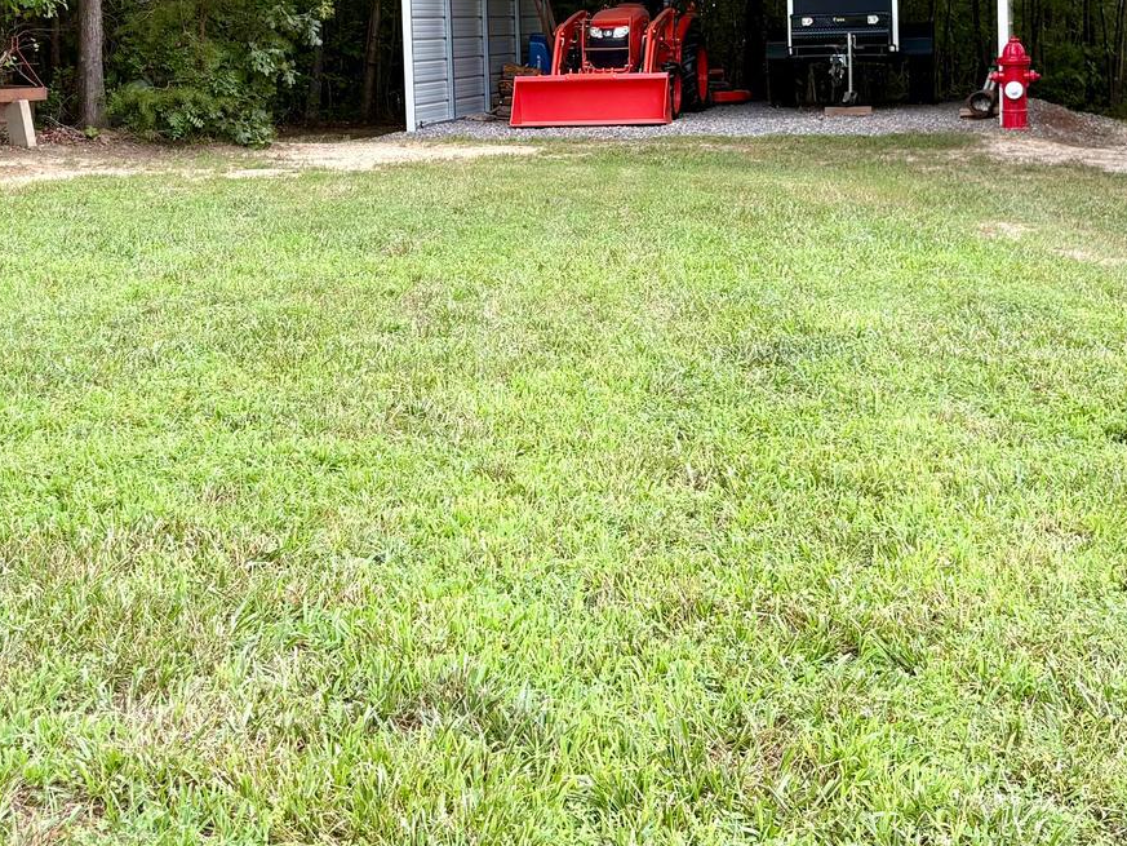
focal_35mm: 61
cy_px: 103
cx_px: 608
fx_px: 1986
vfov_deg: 23.5
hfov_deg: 31.7
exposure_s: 1/253
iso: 40
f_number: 1.6
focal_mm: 5.96
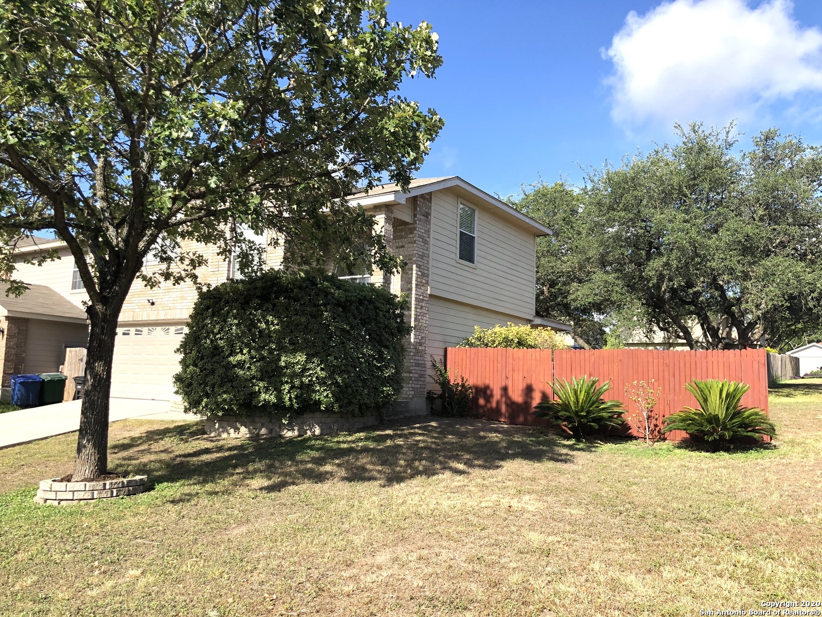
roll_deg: -1.0
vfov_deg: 49.7
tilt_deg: +7.5
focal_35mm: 28
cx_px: 411
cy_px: 308
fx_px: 665
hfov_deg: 63.4
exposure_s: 1/1245
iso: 20
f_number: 1.8
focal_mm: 4
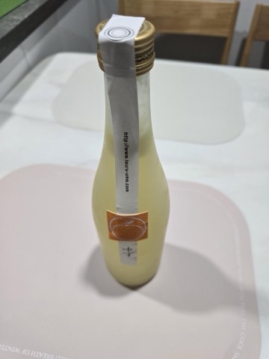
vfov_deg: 73.9
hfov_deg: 58.9
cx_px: 134
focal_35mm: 23
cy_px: 180
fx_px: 238
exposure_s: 1/120
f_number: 1.7
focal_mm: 6.3
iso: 200
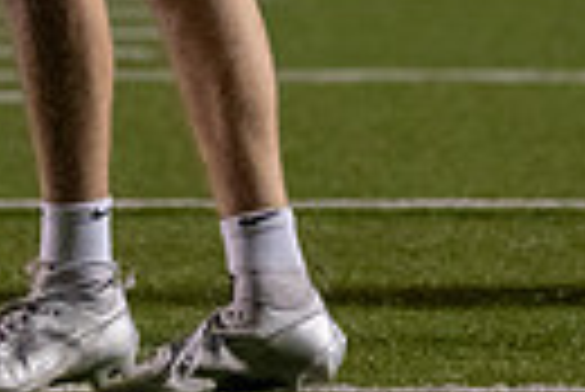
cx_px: 137
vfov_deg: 1.2
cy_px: -430
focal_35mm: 1104
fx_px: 17960
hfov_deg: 1.9
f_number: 2.8
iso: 4000
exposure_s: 1/1000
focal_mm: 200
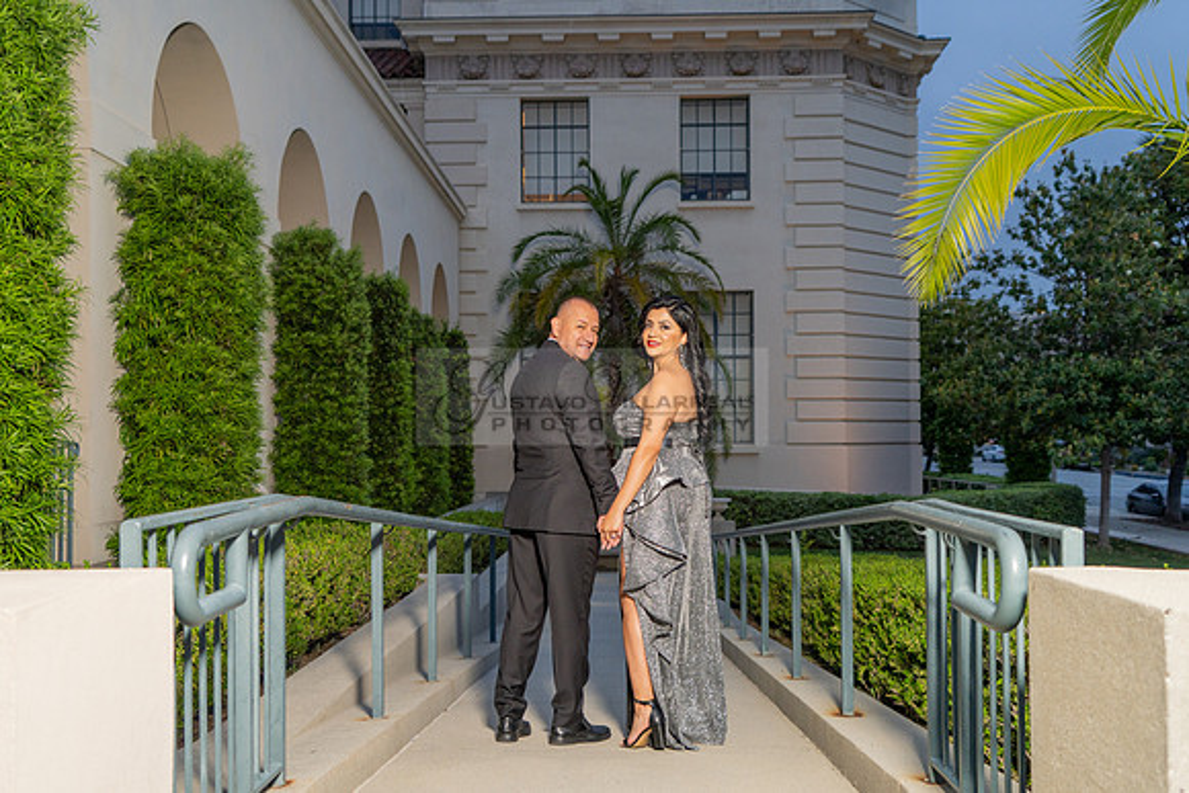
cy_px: 412
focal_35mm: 38
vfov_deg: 34.9
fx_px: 1263
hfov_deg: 50.4
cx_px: 586
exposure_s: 1/200
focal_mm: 35
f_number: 4
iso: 400
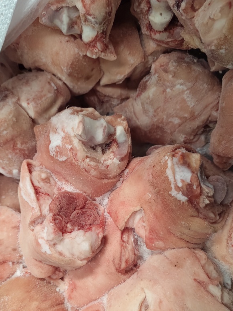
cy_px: 207
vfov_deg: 54.3
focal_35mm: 33
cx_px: 106
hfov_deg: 42.9
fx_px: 296
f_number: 1.88
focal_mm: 5.56
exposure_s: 1/227
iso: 50
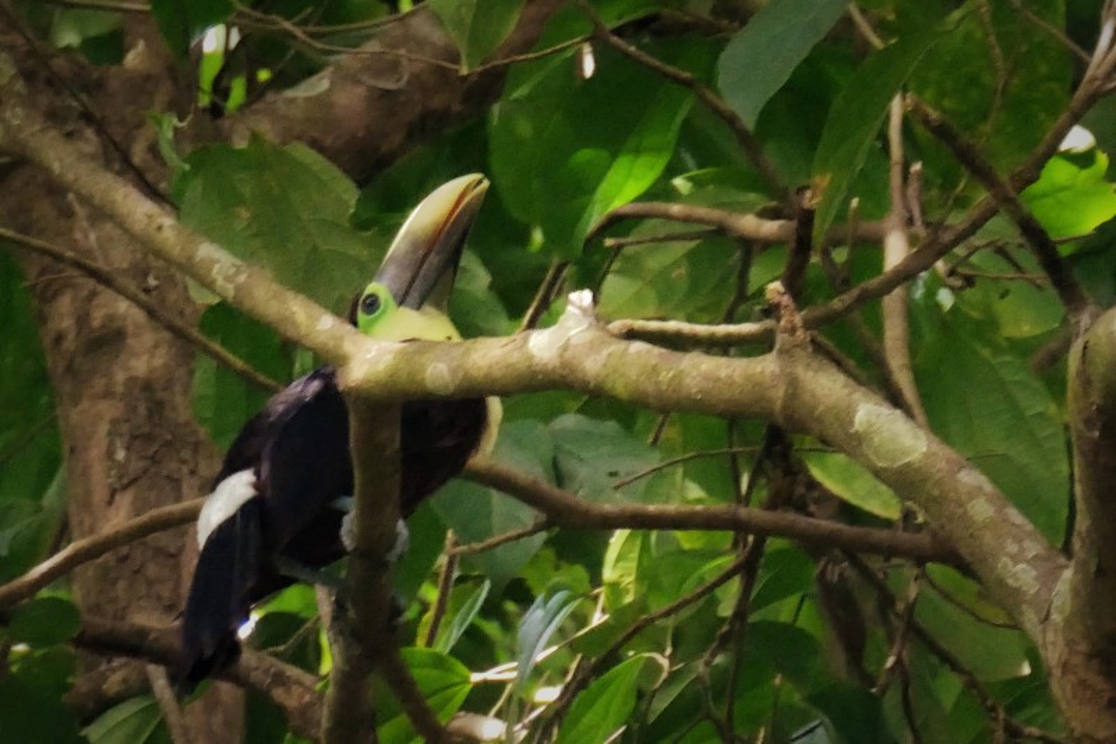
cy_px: 372
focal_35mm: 720
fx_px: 22314
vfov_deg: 1.9
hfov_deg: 2.9
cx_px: 558
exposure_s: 1/125
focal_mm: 132
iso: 3200
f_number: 6.4
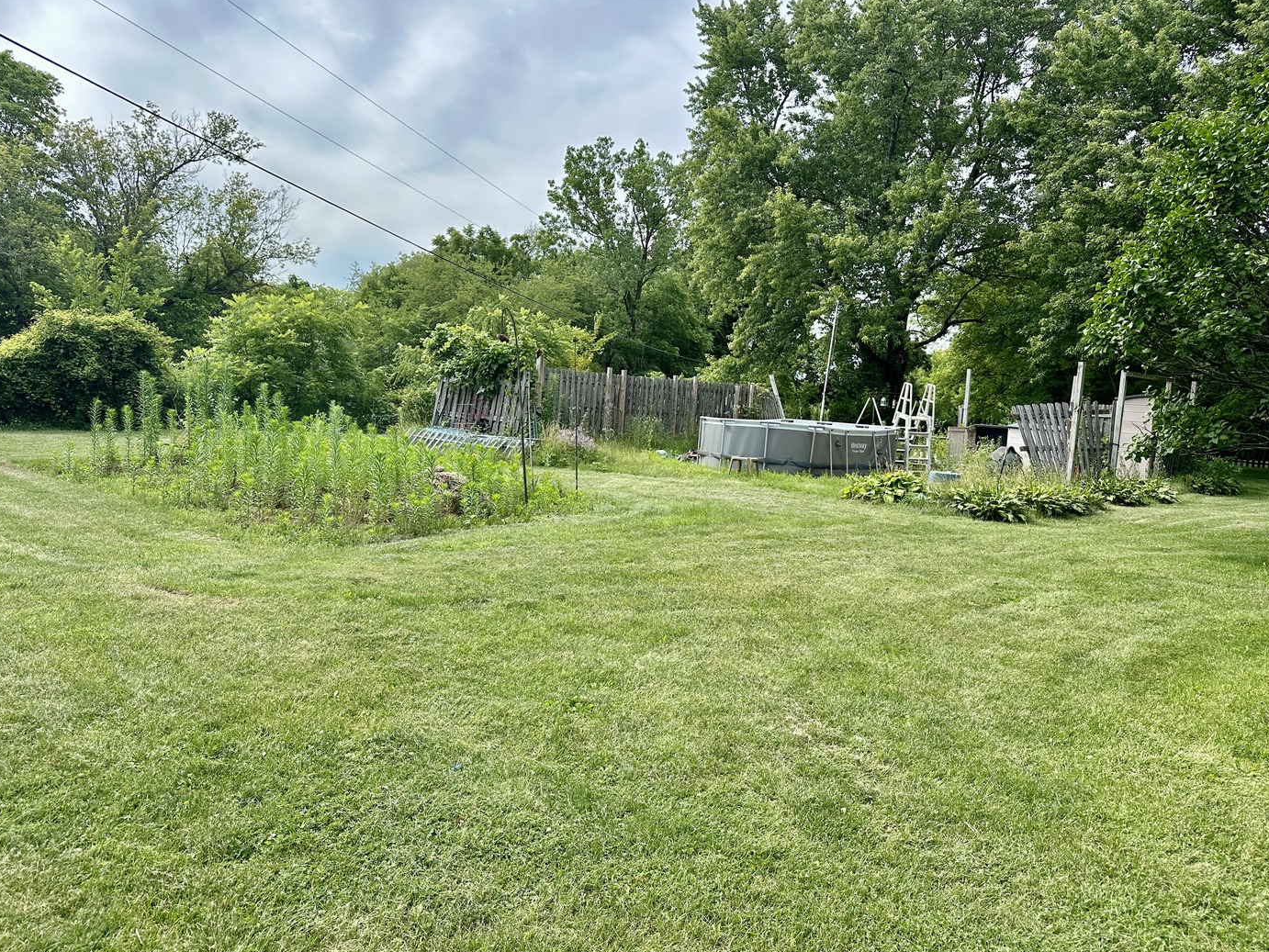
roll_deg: -3.7
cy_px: 463
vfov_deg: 54.9
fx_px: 917
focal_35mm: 25
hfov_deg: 69.4
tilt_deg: -3.7
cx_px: 634
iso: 80
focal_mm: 6.86
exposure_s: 1/1721
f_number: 1.78
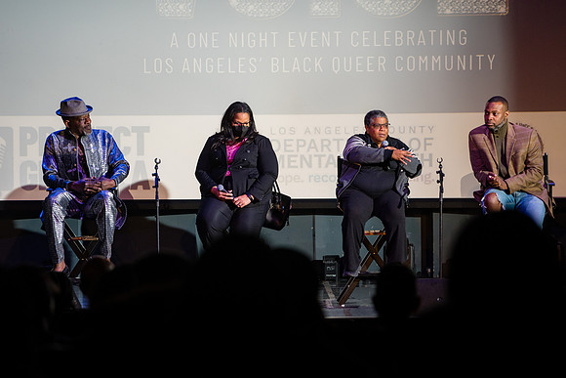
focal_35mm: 172
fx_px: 2706
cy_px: 173
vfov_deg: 8.0
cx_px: 260
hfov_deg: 11.9
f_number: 4
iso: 1000
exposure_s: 1/250
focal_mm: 159
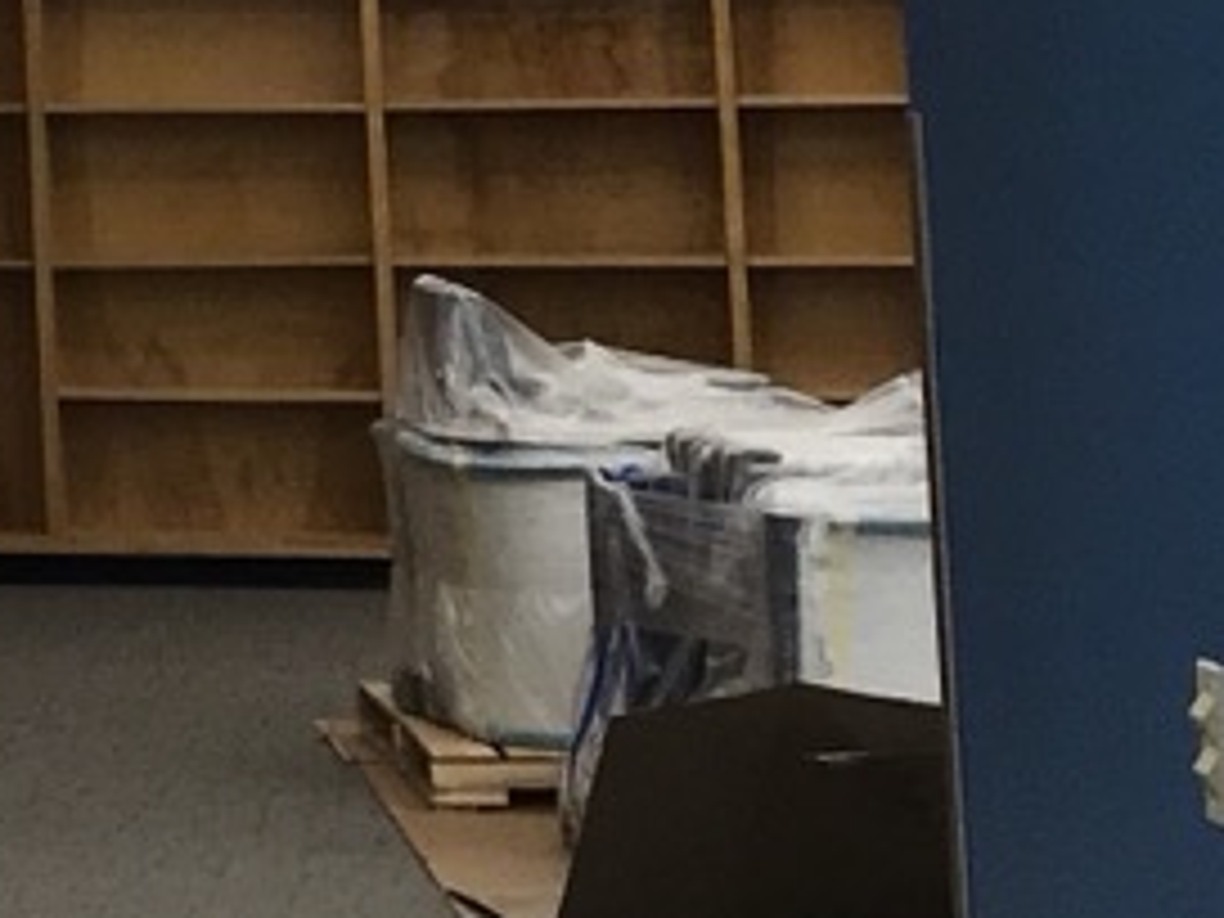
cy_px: -850
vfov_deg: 8.6
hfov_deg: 11.3
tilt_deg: +9.1
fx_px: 5834
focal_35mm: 165
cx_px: -860
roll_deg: +2.2
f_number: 1.8
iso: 32
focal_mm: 3.99
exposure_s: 1/120
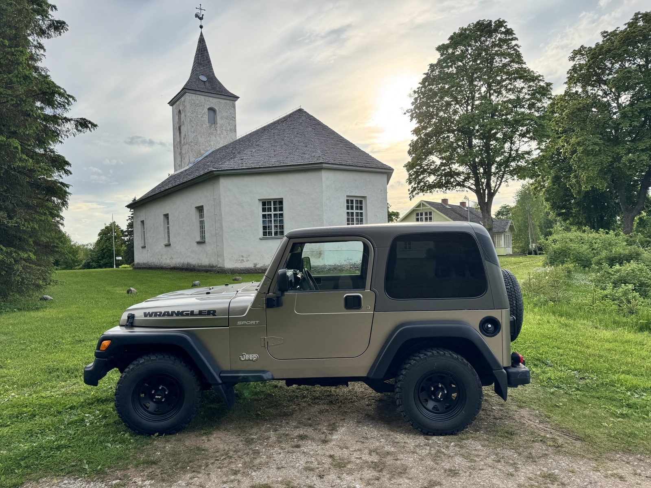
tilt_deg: +0.8
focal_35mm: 24
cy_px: 244
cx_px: 326
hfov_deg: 71.6
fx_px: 451
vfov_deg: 56.8
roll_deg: +2.1
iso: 80
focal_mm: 6.76
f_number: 1.78
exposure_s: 1/2604
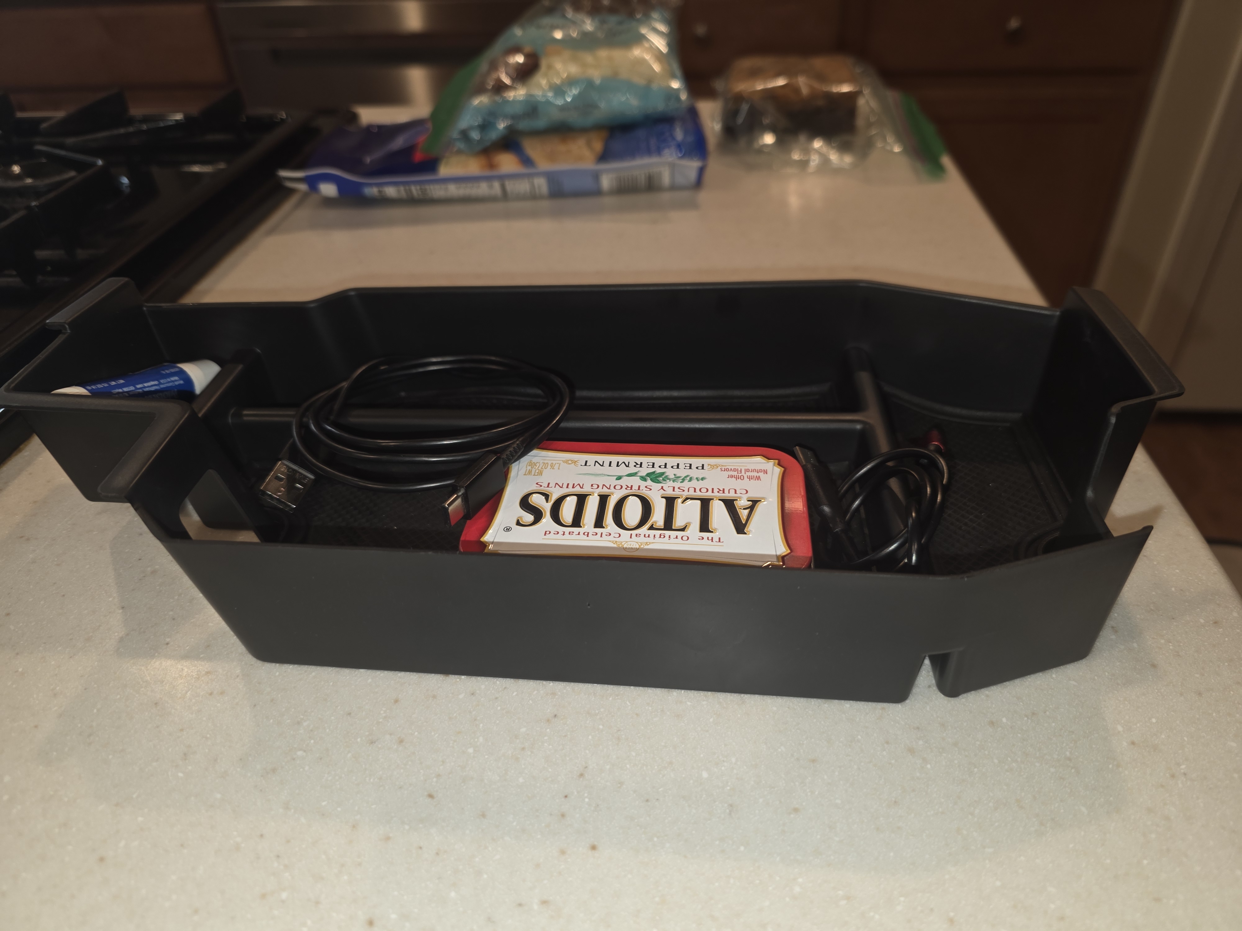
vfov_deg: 58.9
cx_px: 621
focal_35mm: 23
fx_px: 825
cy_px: 466
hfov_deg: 73.9
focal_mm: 6.3
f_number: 1.7
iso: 1250
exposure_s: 1/30
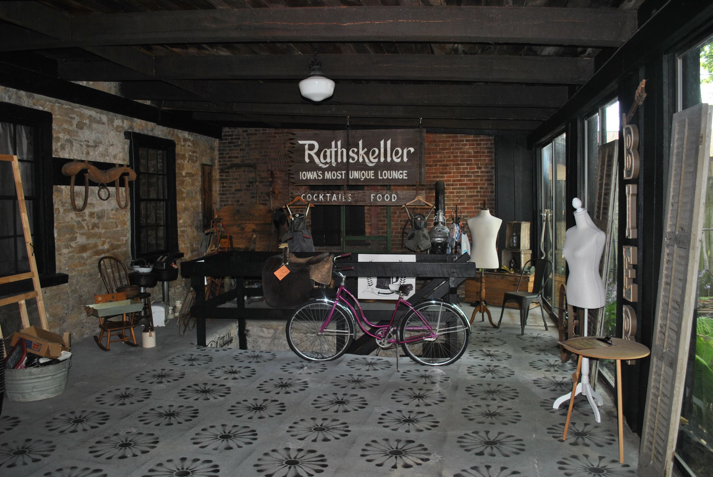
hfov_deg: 67.3
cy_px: 238
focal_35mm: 27
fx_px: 535
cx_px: 356
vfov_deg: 48.0
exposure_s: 1/60
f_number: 3.5
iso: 200
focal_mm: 18
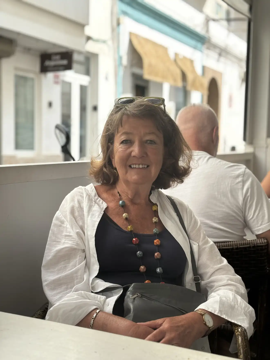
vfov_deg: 36.8
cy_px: 180
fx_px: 541
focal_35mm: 52
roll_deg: -2.2
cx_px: 135
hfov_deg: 28.0
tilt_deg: -4.0
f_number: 1.6
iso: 32
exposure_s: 1/591
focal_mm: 5.96
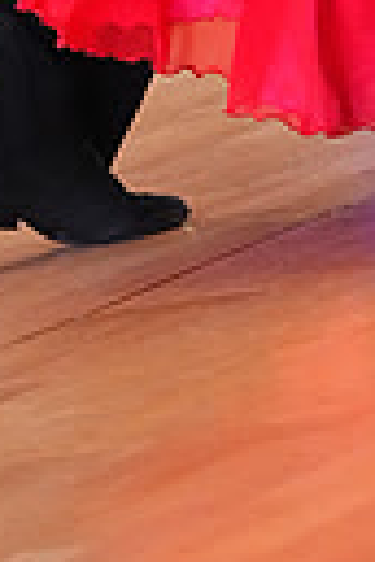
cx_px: 150
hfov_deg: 2.6
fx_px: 8374
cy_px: -623
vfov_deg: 3.8
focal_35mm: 536
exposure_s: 1/400
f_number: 5.6
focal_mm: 119
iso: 12800
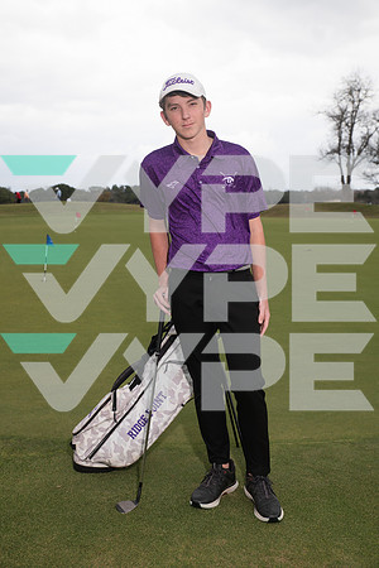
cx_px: 190
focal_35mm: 46
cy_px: 284
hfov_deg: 29.2
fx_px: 726
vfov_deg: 42.7
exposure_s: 1/400
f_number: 6.3
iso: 160
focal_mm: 46
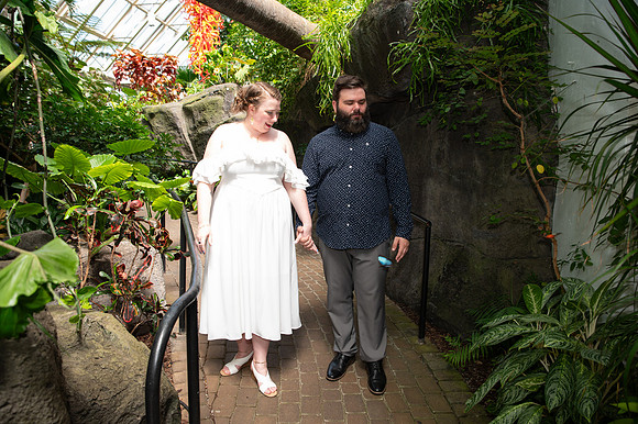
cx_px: 319
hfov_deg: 73.8
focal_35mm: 24
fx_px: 425
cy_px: 212
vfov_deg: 53.1
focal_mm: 24
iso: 250
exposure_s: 1/125
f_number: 3.5
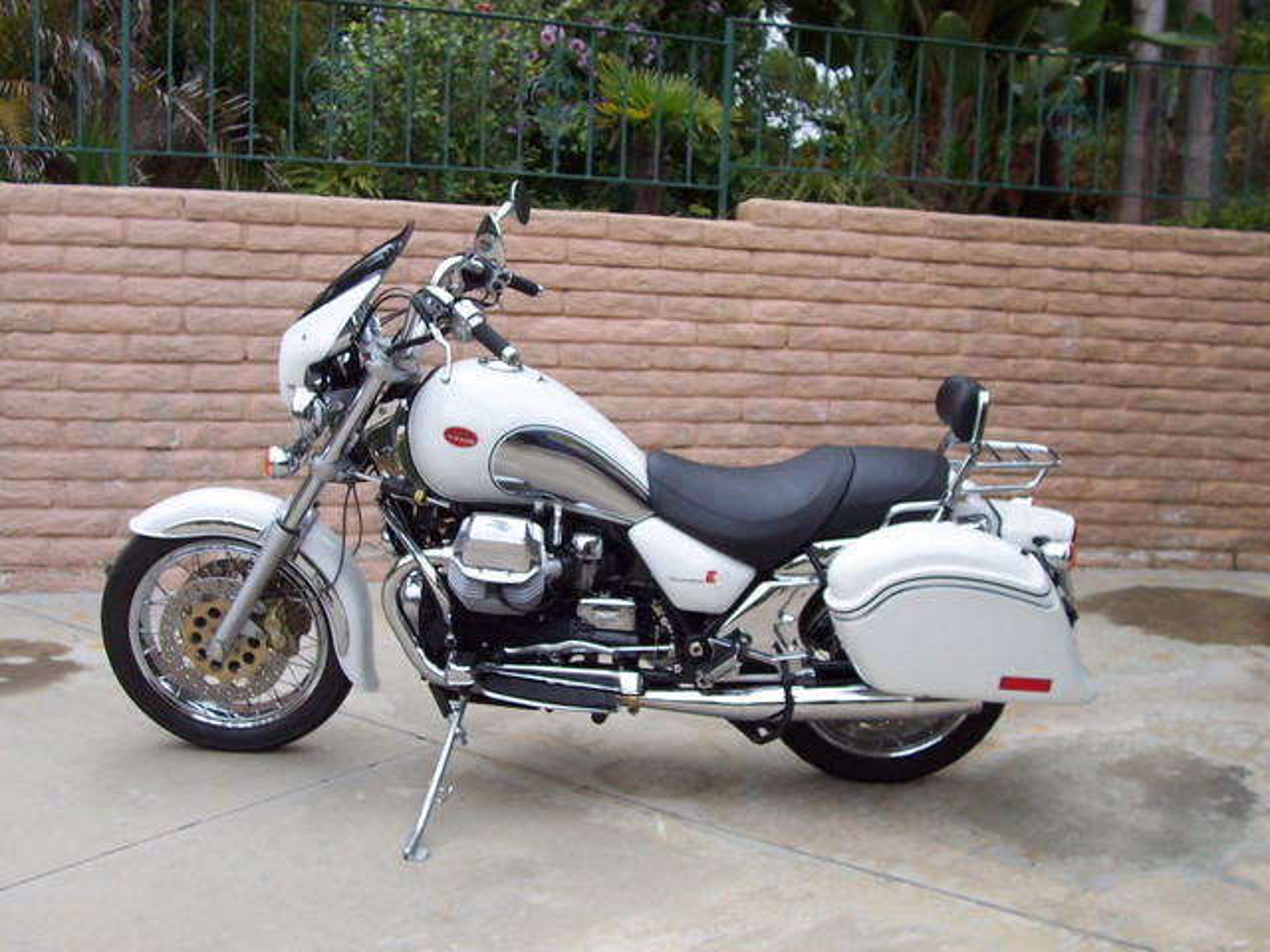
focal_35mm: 37
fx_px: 1357
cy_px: 476
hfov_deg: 50.1
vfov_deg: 38.7
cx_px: 635
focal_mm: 5.6
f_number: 2.8
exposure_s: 1/350
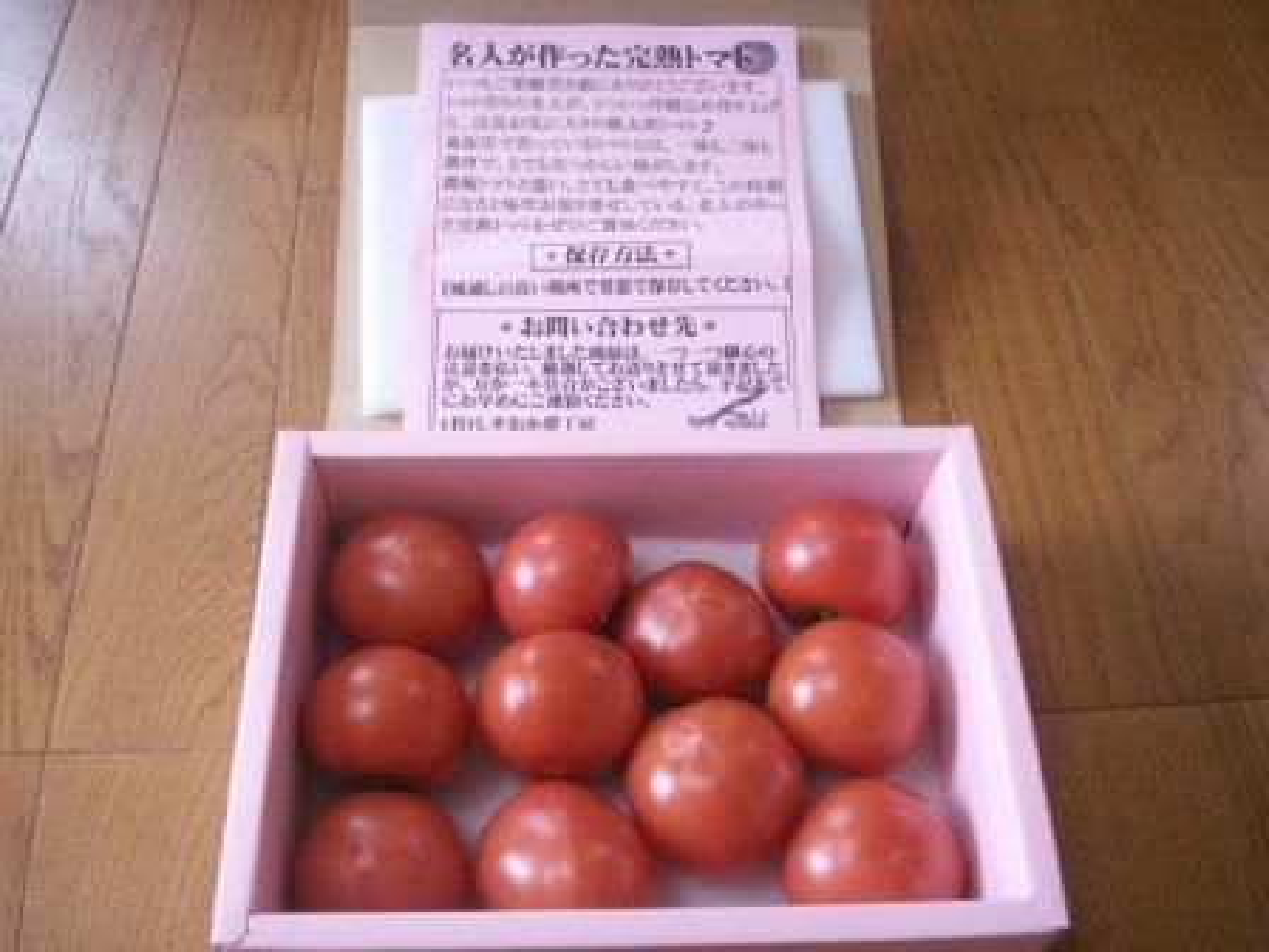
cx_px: 634
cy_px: 476
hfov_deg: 50.1
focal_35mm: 37
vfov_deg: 38.7
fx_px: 1356
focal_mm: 7.7
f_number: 3.5
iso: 160
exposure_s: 1/25
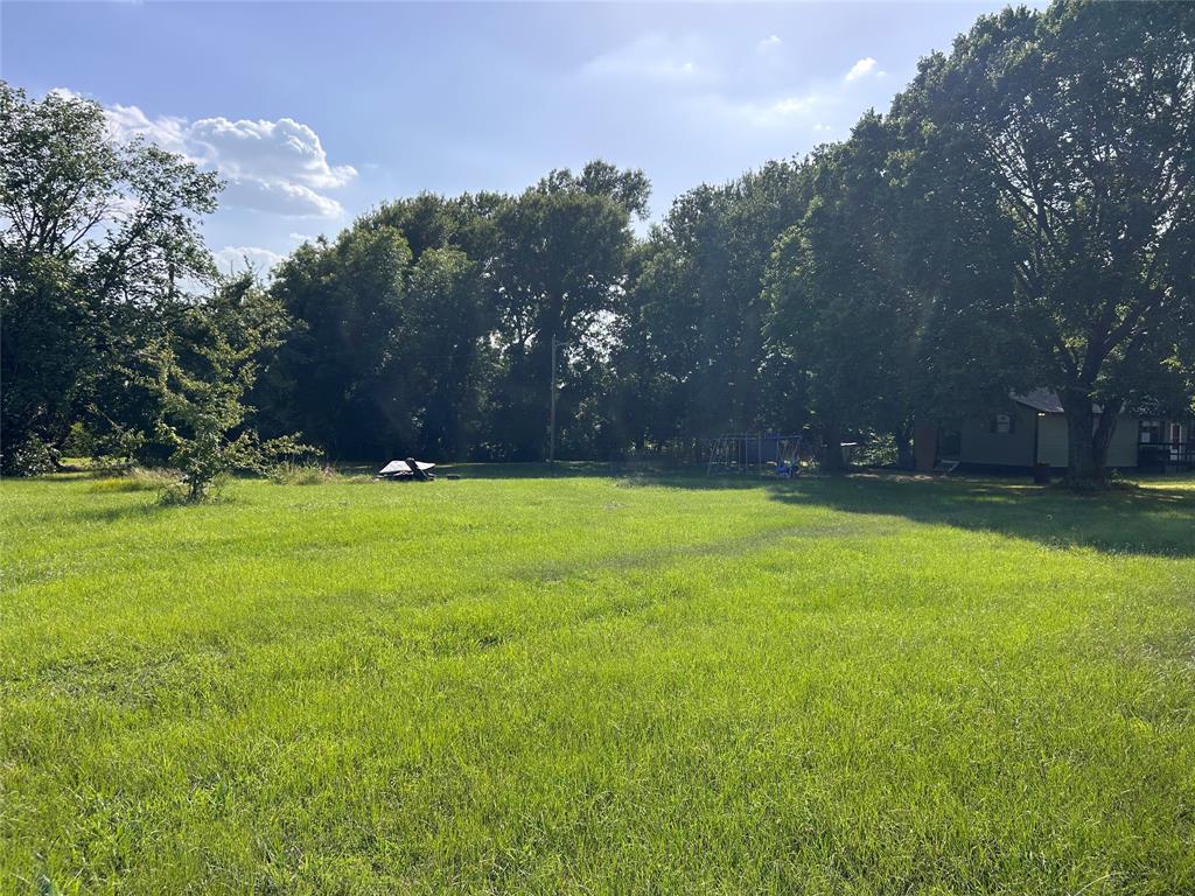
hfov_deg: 67.3
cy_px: 448
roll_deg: -0.7
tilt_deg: -1.8
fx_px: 898
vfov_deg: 53.1
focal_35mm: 26
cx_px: 598
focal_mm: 5.7
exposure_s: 1/2513
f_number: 1.5
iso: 50
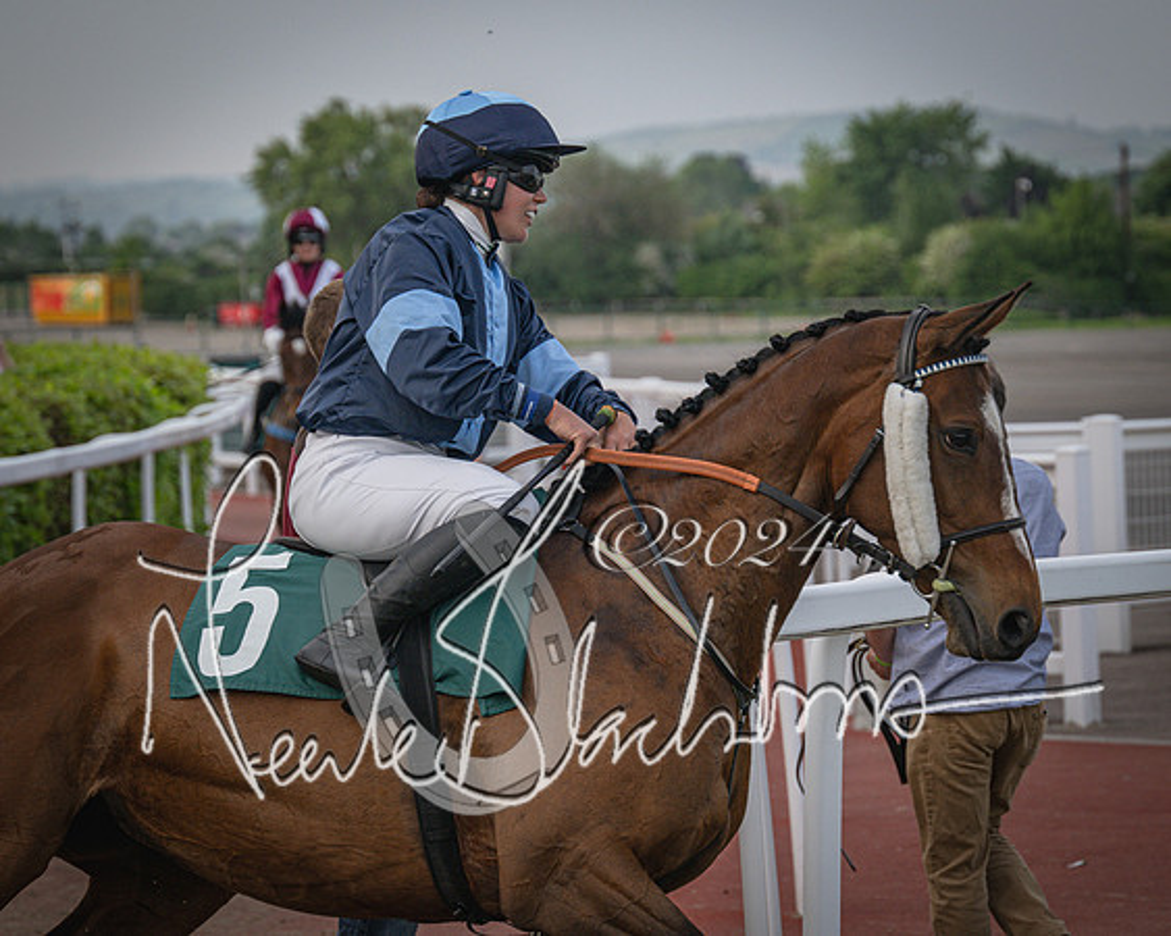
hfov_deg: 13.4
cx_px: 600
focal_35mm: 144
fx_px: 4982
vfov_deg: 10.7
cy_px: 425
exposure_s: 1/1600
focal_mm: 98
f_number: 4
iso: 400
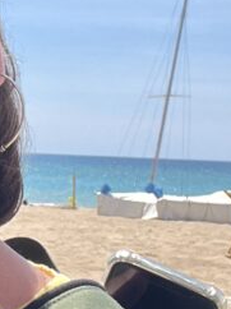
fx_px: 1132
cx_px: -246
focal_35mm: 127
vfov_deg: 15.4
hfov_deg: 10.6
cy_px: 54
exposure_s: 1/413
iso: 32
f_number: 2.2
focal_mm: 2.71
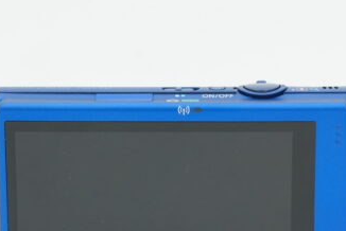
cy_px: 207
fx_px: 1857
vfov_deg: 7.1
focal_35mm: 193
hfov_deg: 10.6
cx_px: 177
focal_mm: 70
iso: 1250
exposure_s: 1/250
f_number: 13
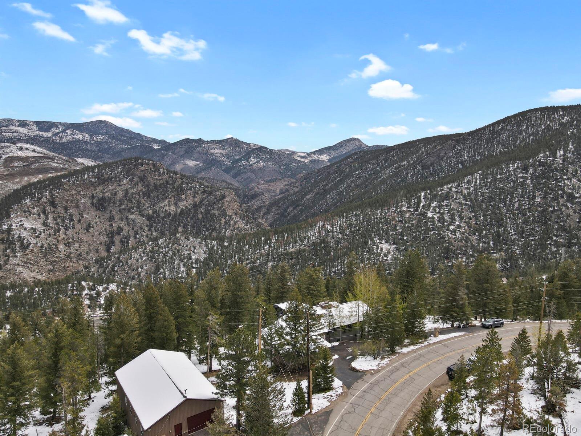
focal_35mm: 24
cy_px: 218
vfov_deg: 56.8
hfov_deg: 71.6
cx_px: 290
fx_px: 403
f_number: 2.8
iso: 100
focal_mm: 4.5
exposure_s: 1/400
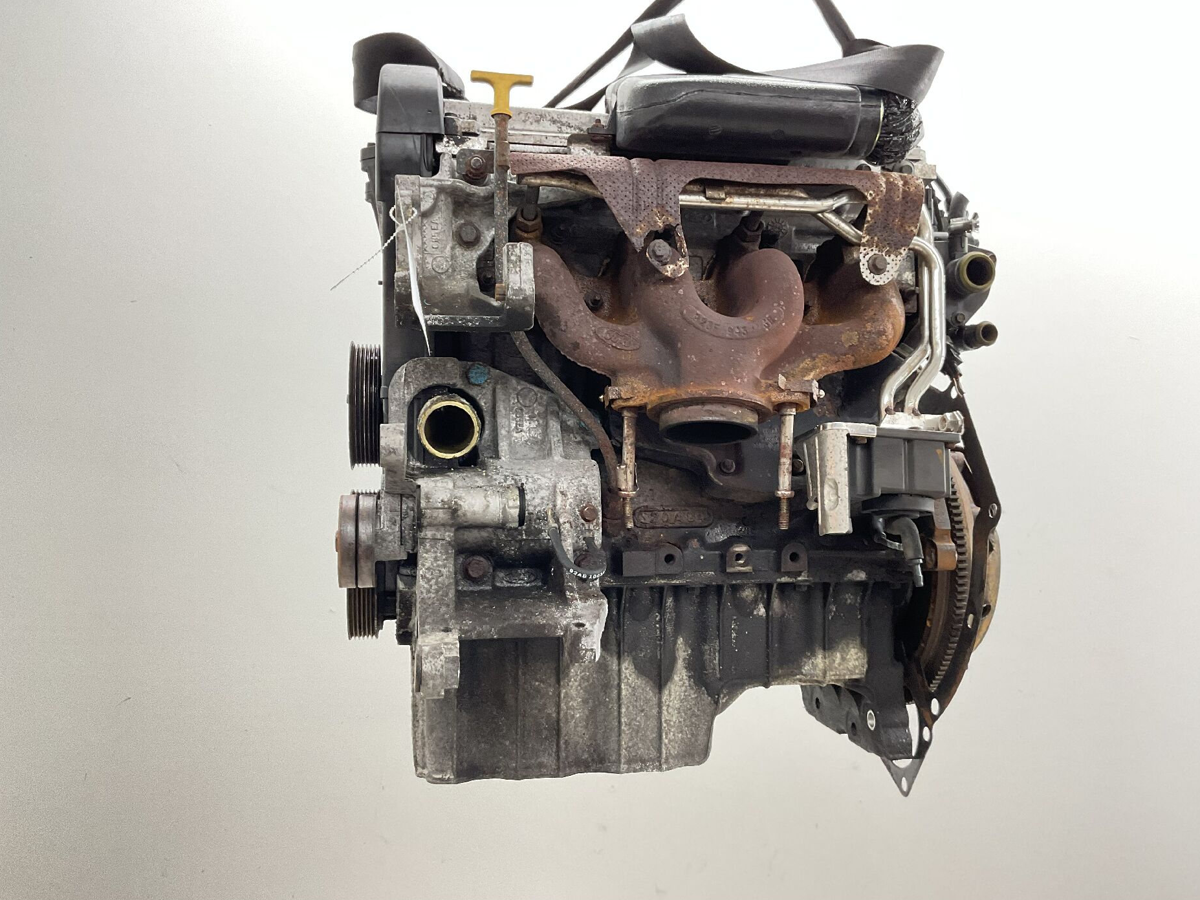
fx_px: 1040
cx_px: 617
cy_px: 440
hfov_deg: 60.0
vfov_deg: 46.8
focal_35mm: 30
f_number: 1.8
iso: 100
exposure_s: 1/50
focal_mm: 3
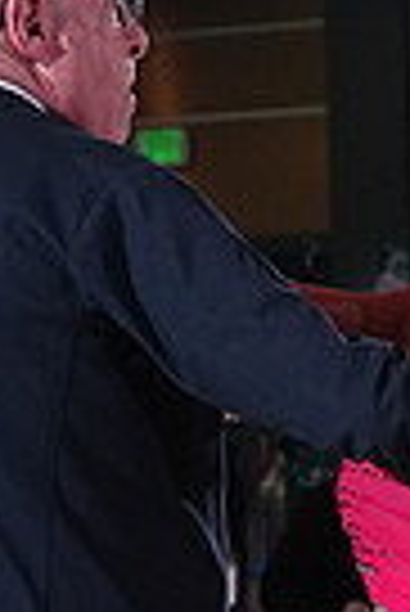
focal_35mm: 260
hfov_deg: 5.3
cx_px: 295
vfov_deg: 7.8
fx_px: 4430
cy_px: 778
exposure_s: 1/400
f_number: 5.6
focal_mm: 61
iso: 5000
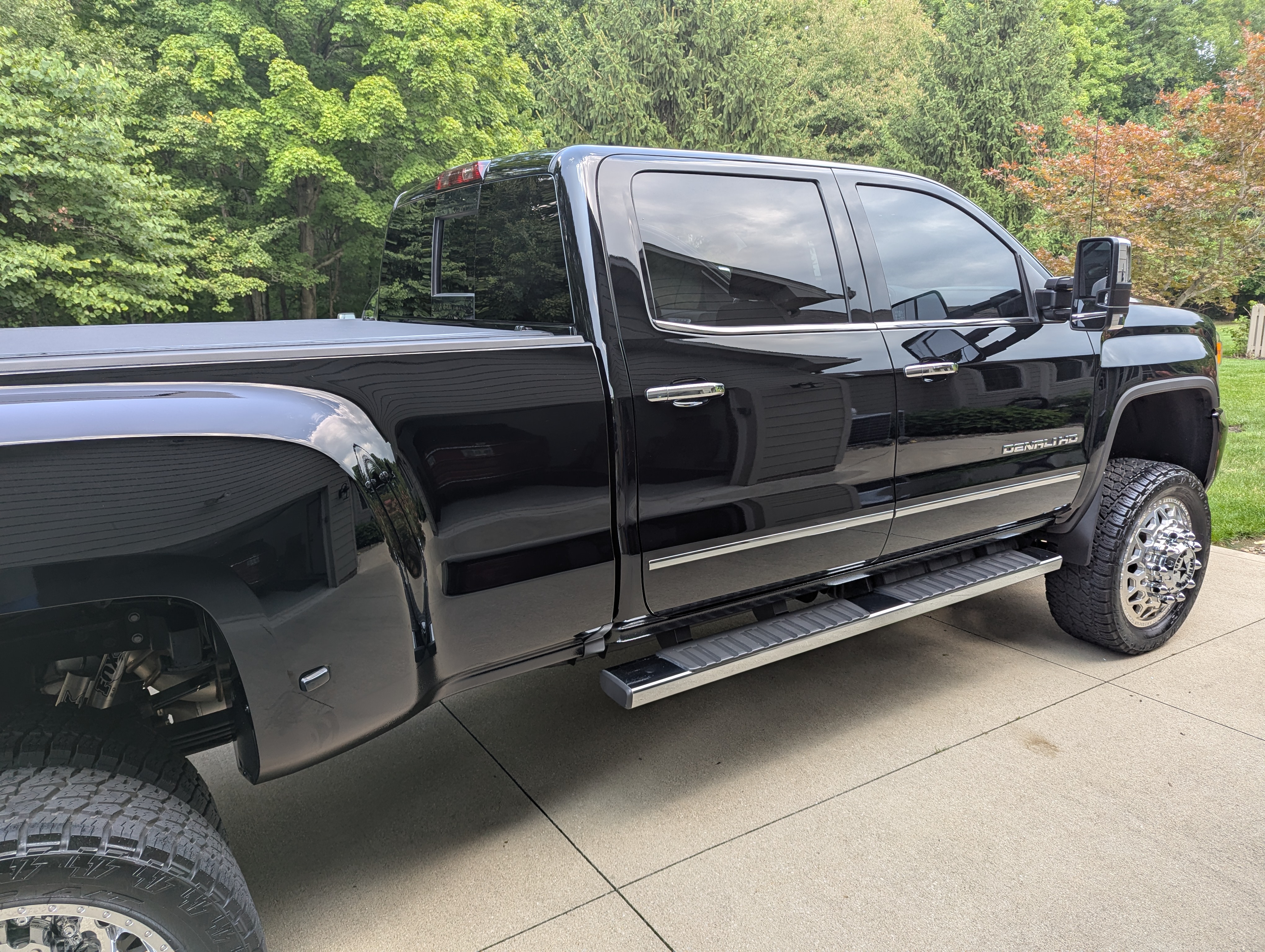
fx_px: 878
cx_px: 632
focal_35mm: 24
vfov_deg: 56.9
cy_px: 476
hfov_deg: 71.5
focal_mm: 6.81
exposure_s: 1/167
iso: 39
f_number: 1.85
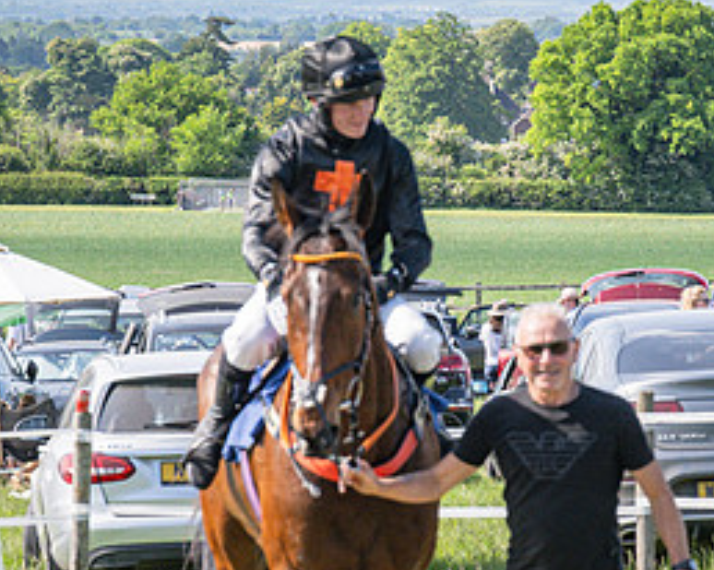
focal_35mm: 250
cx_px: 375
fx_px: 5279
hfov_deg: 7.7
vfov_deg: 6.2
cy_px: 319
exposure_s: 1/1000
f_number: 5.6
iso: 320
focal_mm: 70
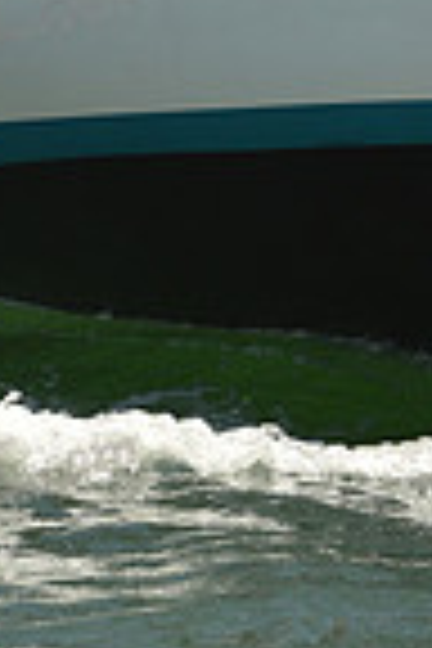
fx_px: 7379
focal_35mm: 410
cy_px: -238
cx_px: 371
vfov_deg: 5.0
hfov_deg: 3.4
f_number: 10
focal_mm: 102
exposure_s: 1/800
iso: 320
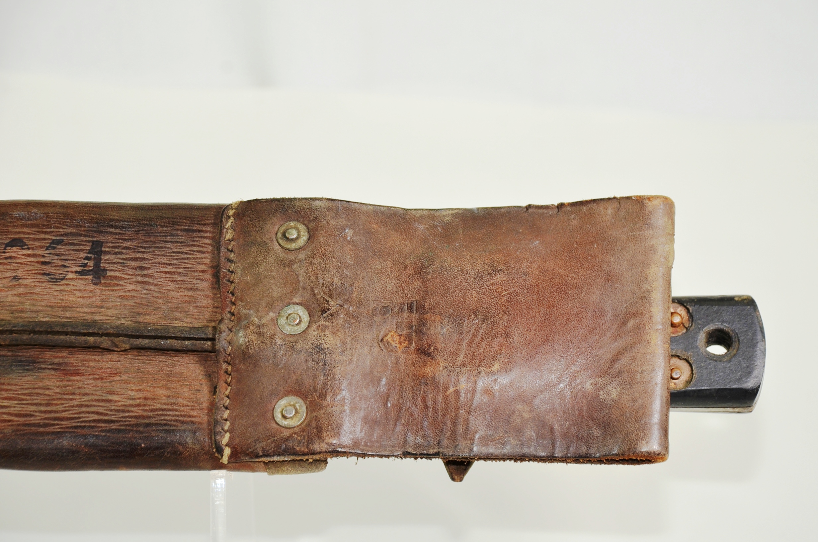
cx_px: 409
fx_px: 2721
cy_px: 271
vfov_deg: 11.4
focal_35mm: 120
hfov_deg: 17.1
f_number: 5.6
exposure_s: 1/125
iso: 320
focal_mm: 80
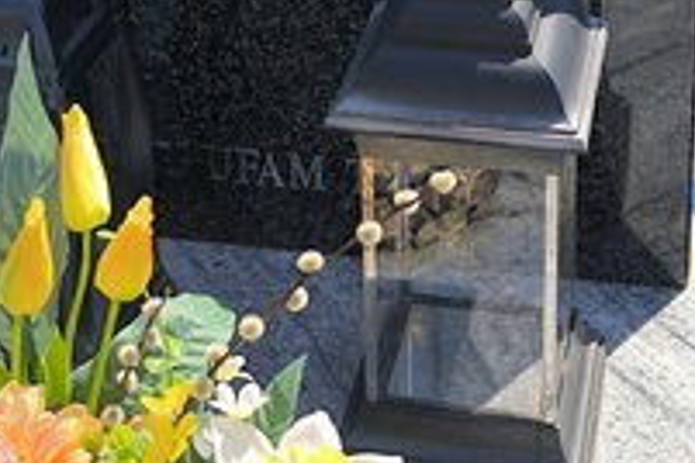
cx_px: 287
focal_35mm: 97
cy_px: -152
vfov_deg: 13.6
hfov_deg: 21.0
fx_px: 1872
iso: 50
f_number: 1.65
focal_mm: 6.14
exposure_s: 1/668
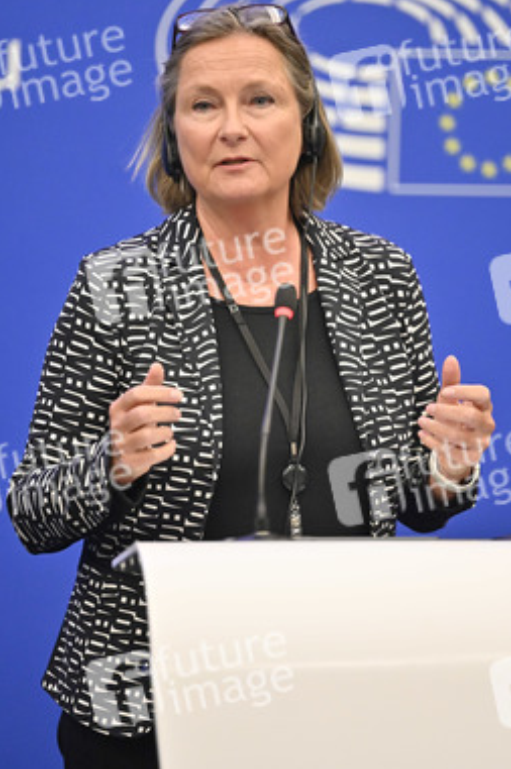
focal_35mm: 189
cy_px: 377
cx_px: 248
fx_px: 4035
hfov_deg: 7.2
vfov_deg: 10.9
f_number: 2.8
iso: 5000
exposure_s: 1/800
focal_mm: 180
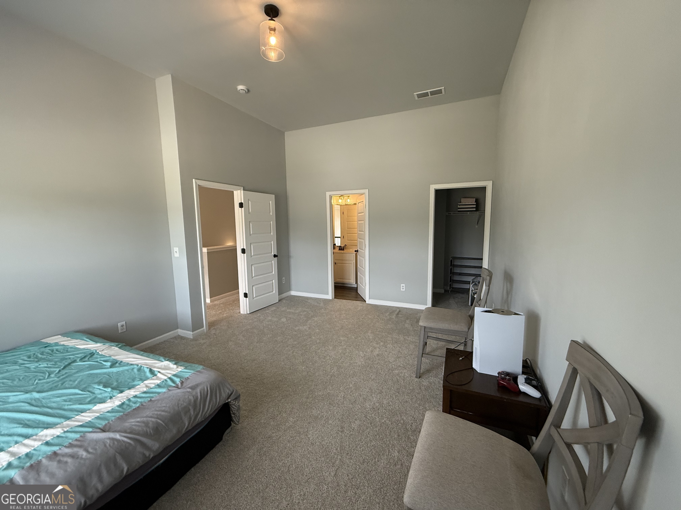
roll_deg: +0.4
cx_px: 340
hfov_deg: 102.1
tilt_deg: -6.4
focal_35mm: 14
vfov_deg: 85.7
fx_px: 275
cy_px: 255
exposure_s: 1/120
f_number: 2.2
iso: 320
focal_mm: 2.22
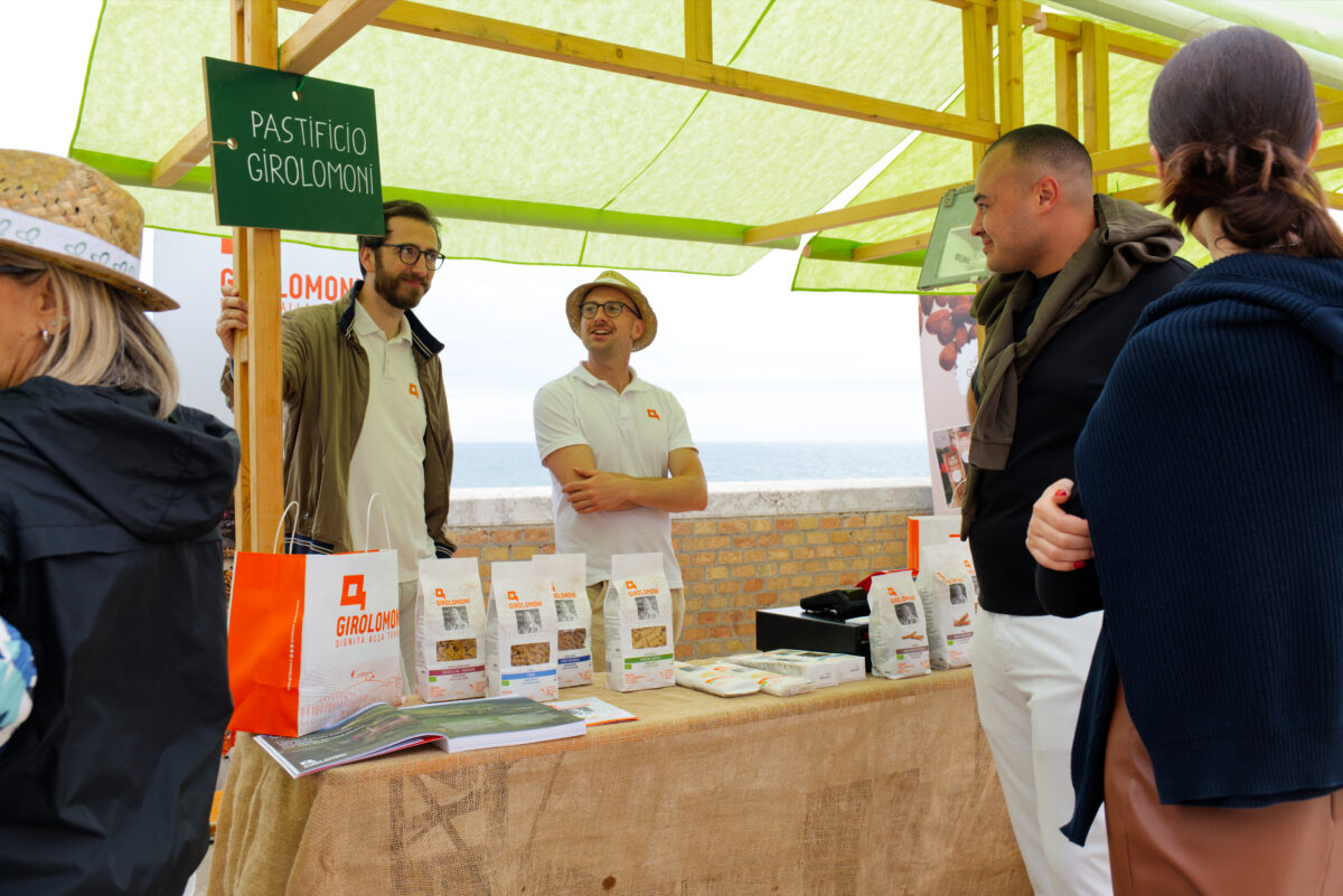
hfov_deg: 57.2
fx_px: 1231
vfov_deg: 40.0
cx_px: 672
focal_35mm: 33
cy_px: 448
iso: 640
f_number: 6.3
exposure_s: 1/125
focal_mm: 33
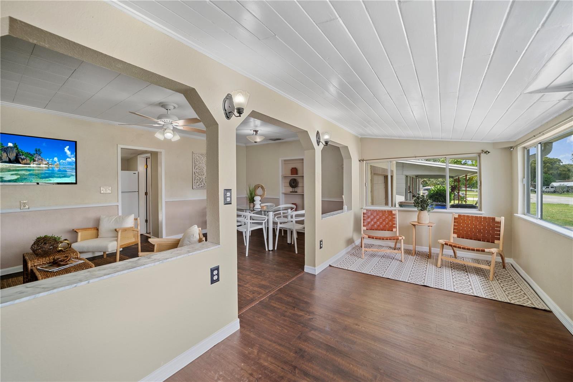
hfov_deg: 104.3
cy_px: 191
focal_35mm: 14
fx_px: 223
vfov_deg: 81.2
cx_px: 286
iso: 100
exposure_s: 1/13
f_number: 4.5
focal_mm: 14
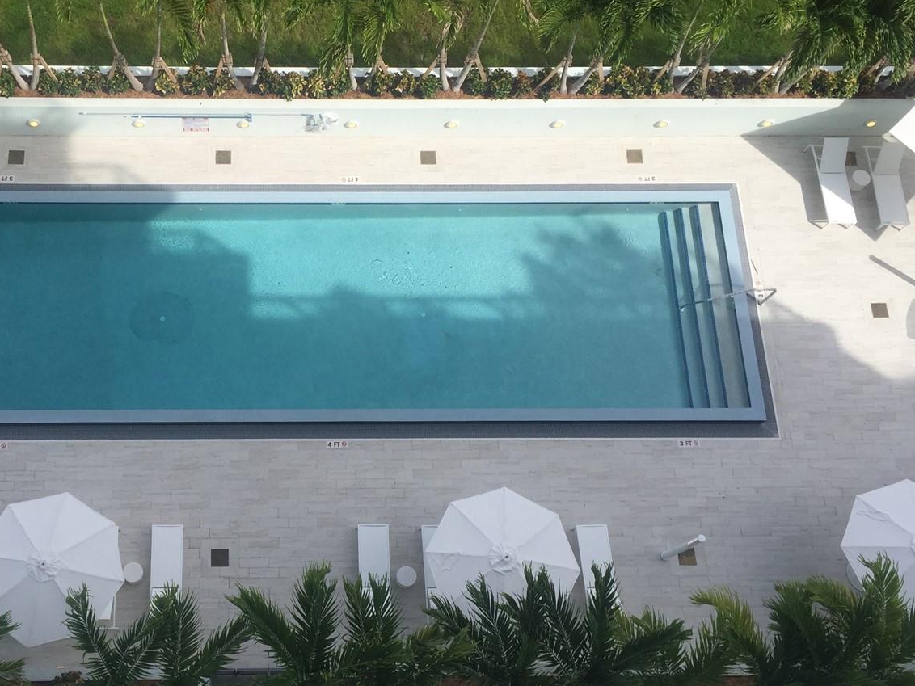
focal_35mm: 41
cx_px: 282
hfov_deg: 44.9
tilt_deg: -71.1
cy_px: 353
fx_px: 1084
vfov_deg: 35.1
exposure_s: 1/1980
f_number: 2.2
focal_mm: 4.15
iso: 32
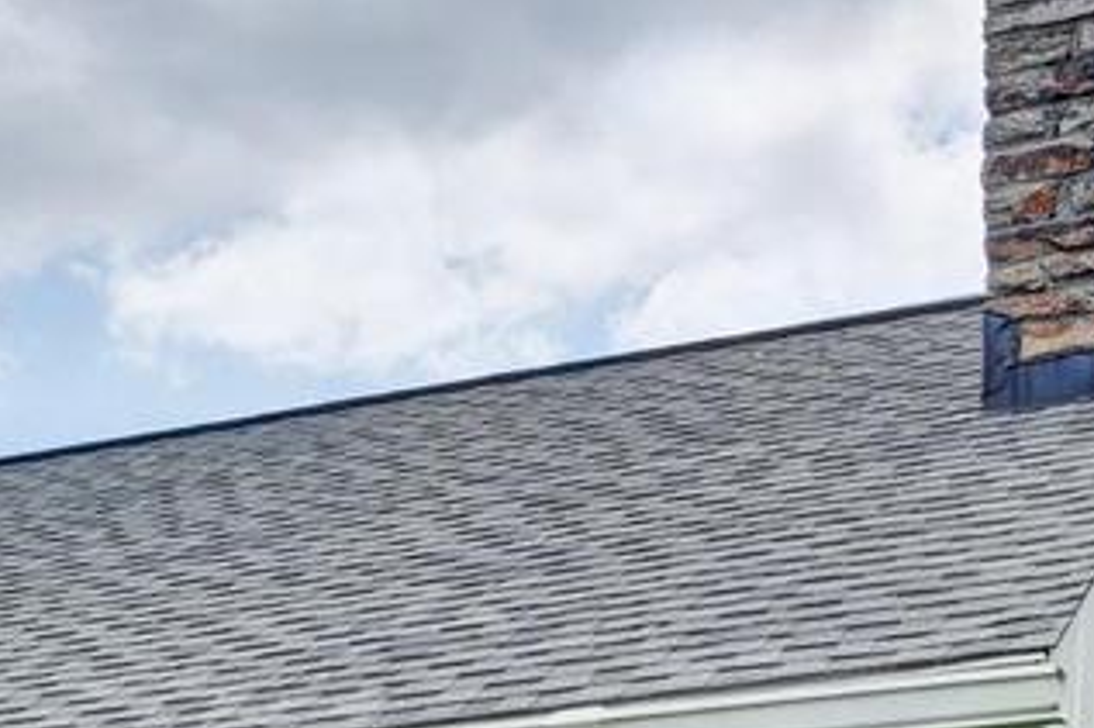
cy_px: 1265
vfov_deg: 12.6
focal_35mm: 100
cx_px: -511
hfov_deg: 18.3
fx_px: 3037
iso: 400
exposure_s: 1/500
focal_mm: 22
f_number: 8
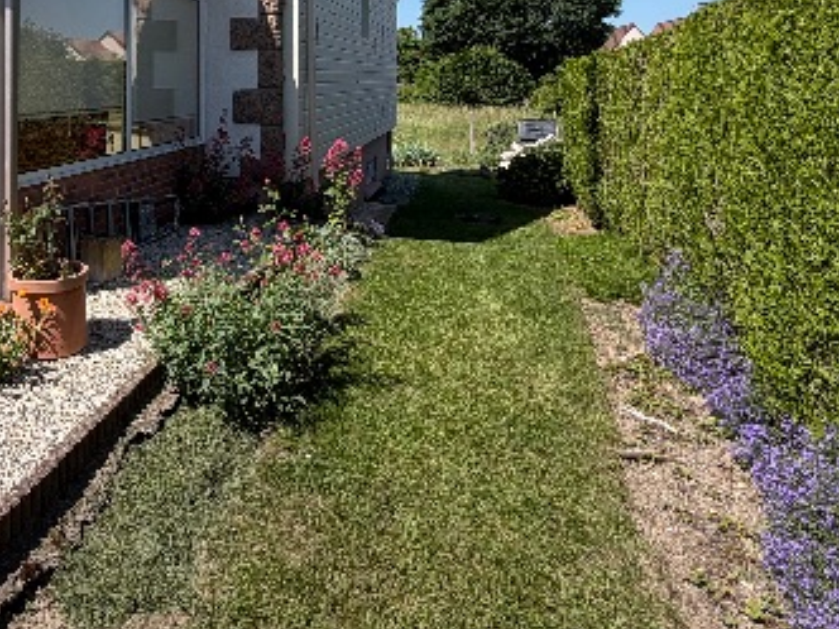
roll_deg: +0.4
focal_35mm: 27
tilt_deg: +1.3
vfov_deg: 46.4
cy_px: 63
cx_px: 106
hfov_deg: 57.4
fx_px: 654
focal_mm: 2.22
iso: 20
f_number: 2.2
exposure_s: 1/841
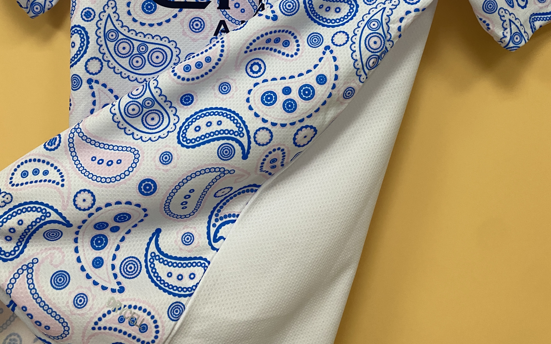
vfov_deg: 31.9
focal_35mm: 37
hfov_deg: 52.7
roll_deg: +3.2
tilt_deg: -0.3
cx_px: 275
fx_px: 556
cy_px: 3
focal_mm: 4.25
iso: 100
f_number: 1.8
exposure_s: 1/50
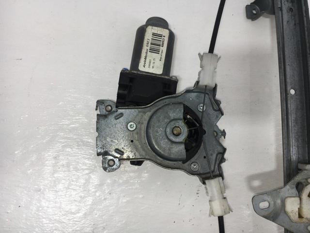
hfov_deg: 61.7
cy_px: 116
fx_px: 260
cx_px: 155
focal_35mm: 29
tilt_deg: -82.9
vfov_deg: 48.2
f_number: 2.2
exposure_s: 1/693
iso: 25
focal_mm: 4.15
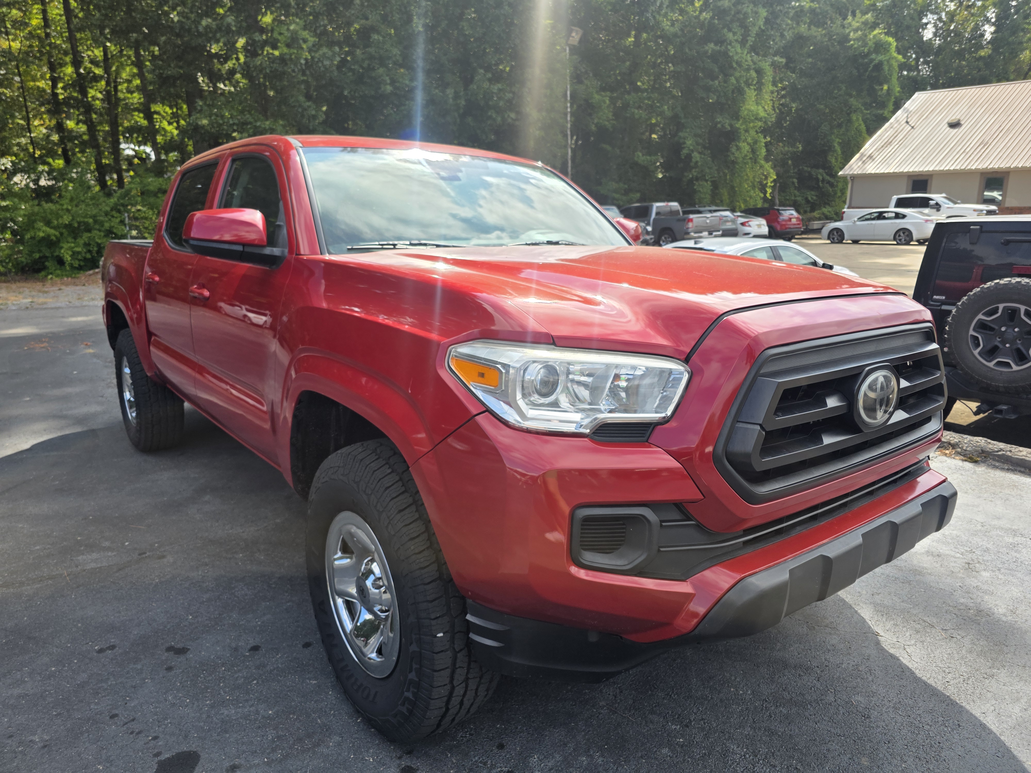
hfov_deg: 73.9
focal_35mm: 23
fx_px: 685
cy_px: 386
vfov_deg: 58.9
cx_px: 516
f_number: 1.7
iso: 80
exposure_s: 1/3126
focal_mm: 6.3
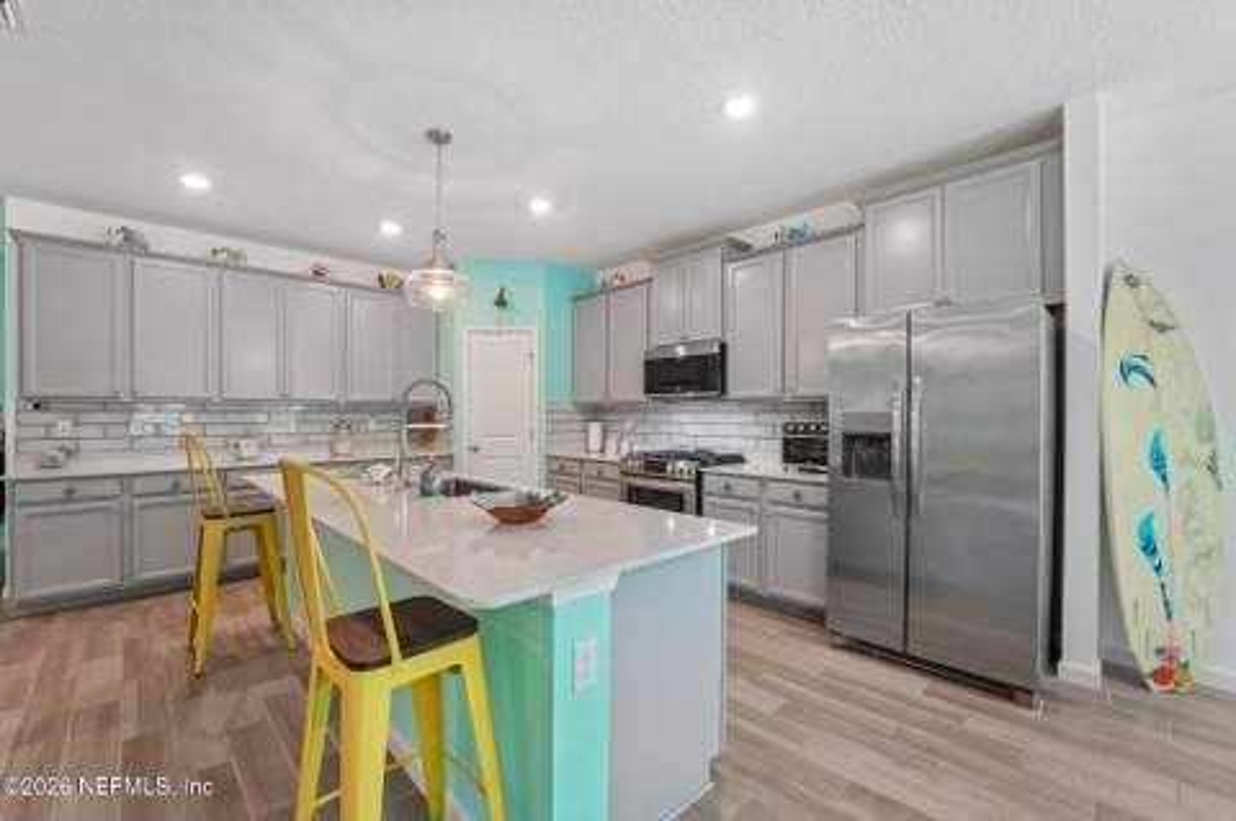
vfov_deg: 78.0
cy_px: 410
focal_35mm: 15
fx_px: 508
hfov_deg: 101.2
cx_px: 618
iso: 320
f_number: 11
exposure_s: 1/8
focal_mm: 14.8
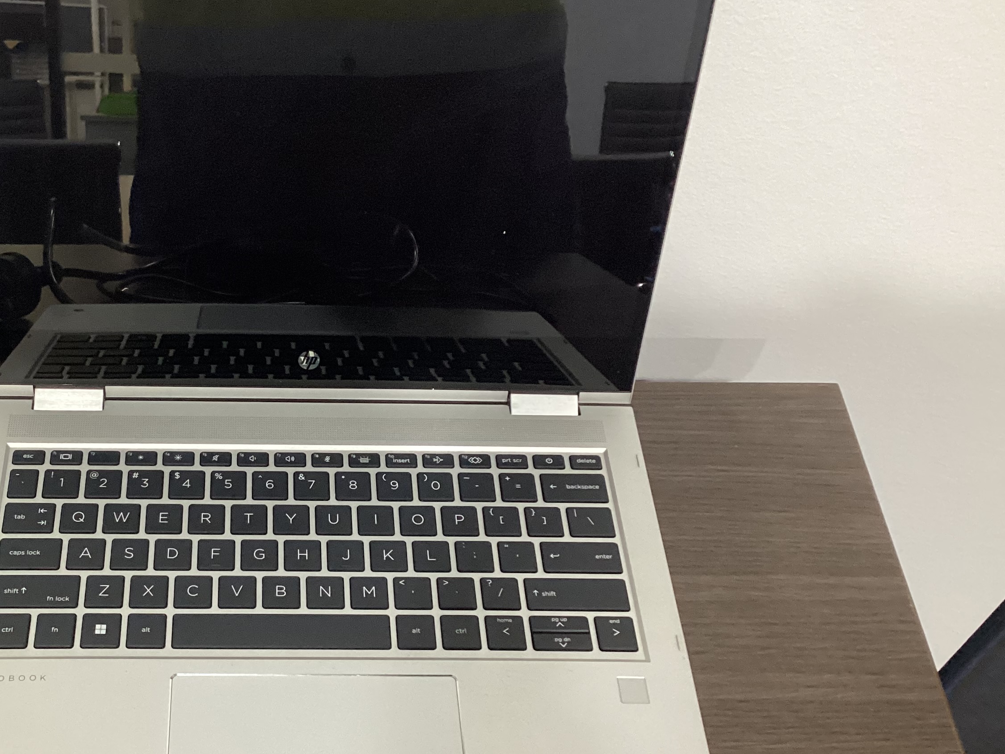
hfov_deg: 41.2
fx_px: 1306
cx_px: 293
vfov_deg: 32.1
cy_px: 415
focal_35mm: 45
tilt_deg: -53.4
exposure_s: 1/33
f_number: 2.4
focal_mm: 3.3
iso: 250
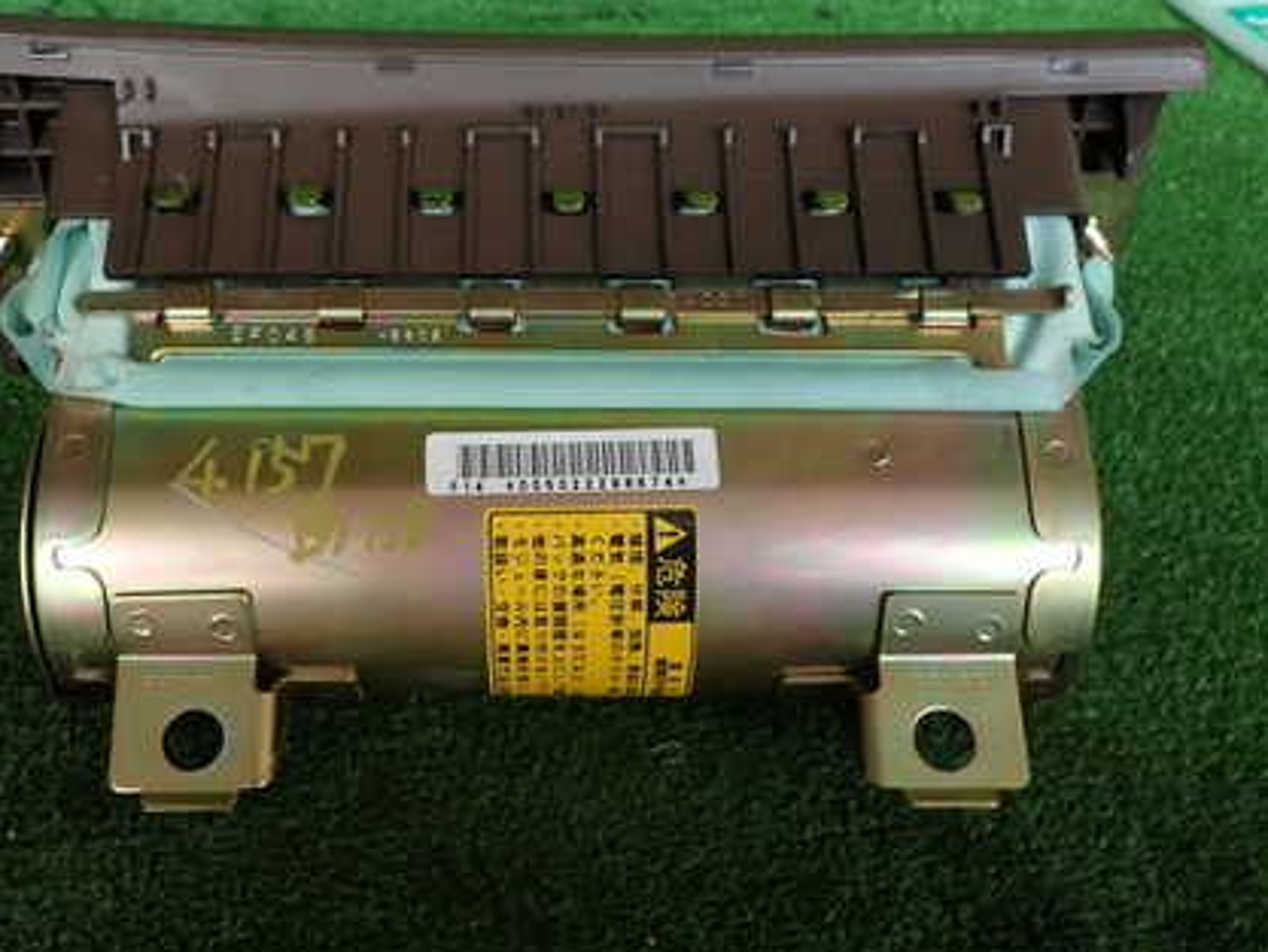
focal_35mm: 36
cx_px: 541
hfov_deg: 51.2
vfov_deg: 39.7
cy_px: 462
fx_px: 1319
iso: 100
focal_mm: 4.5
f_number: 2.8
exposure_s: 1/80
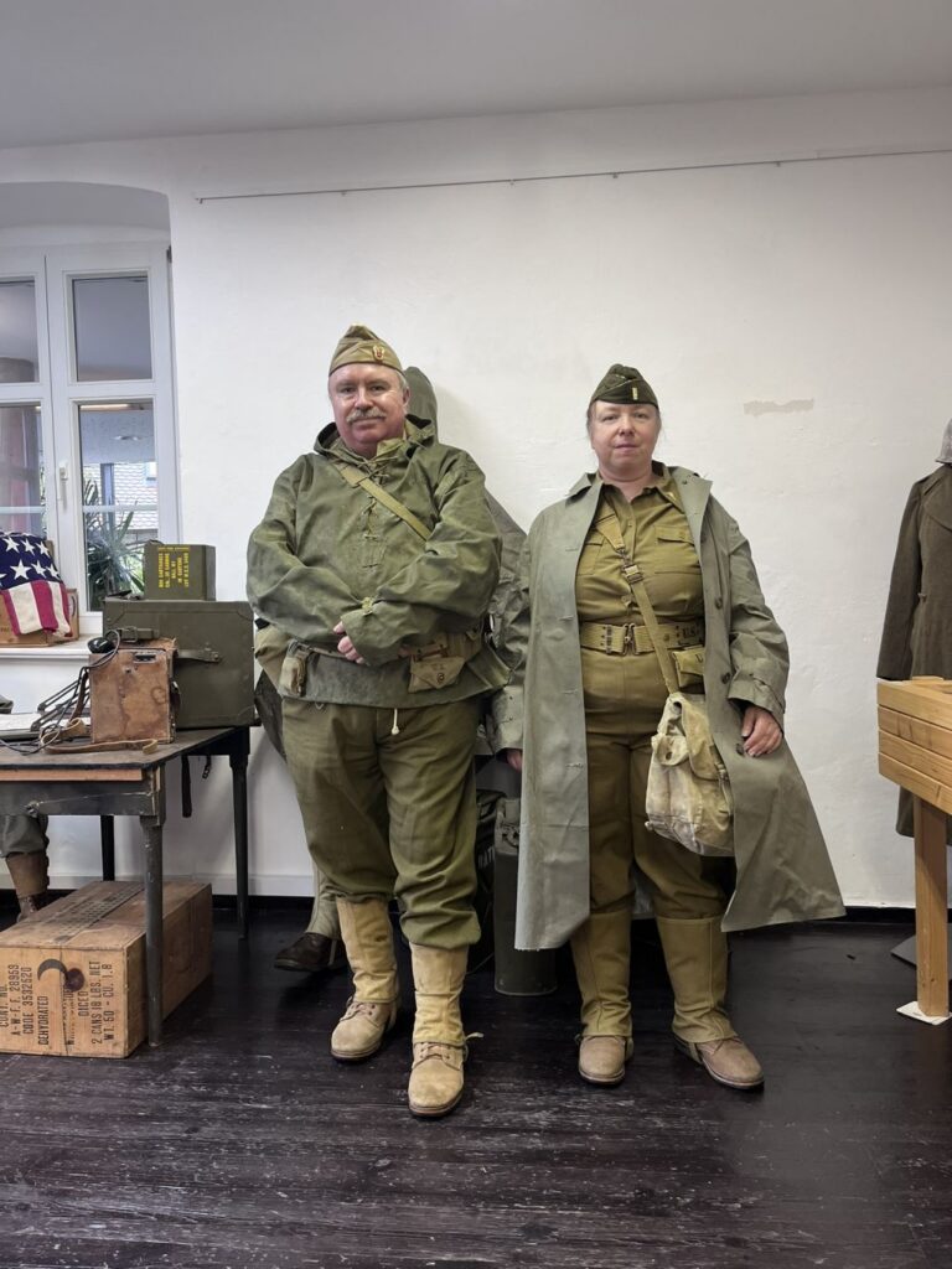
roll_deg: +2.0
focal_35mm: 26
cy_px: 634
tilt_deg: -3.4
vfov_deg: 67.3
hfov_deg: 53.1
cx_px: 476
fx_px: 953
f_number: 1.6
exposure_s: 1/100
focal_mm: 5.1
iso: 125
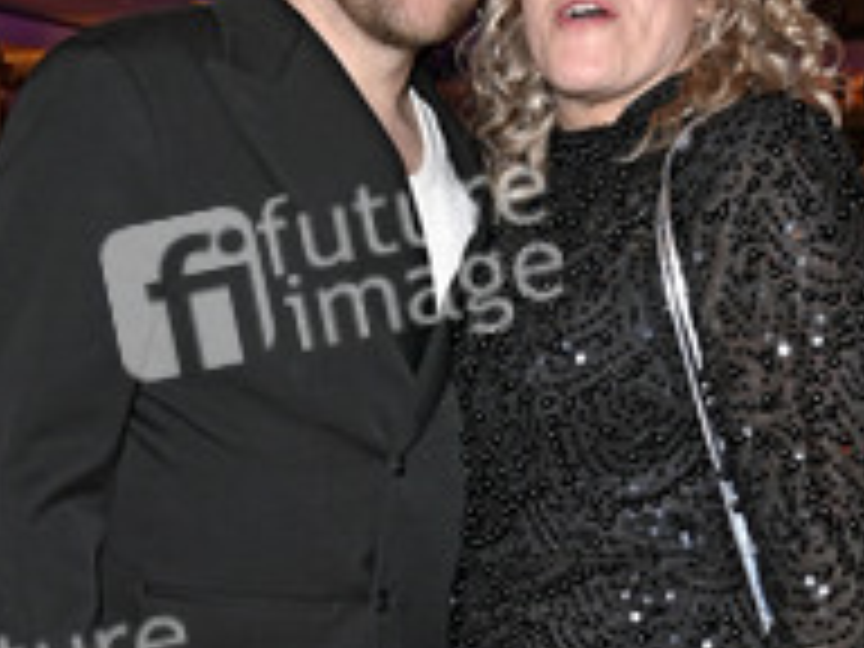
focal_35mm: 58
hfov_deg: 33.2
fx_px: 1448
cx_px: 464
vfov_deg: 24.9
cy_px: 500
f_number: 4
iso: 1600
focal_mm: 29
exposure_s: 1/100
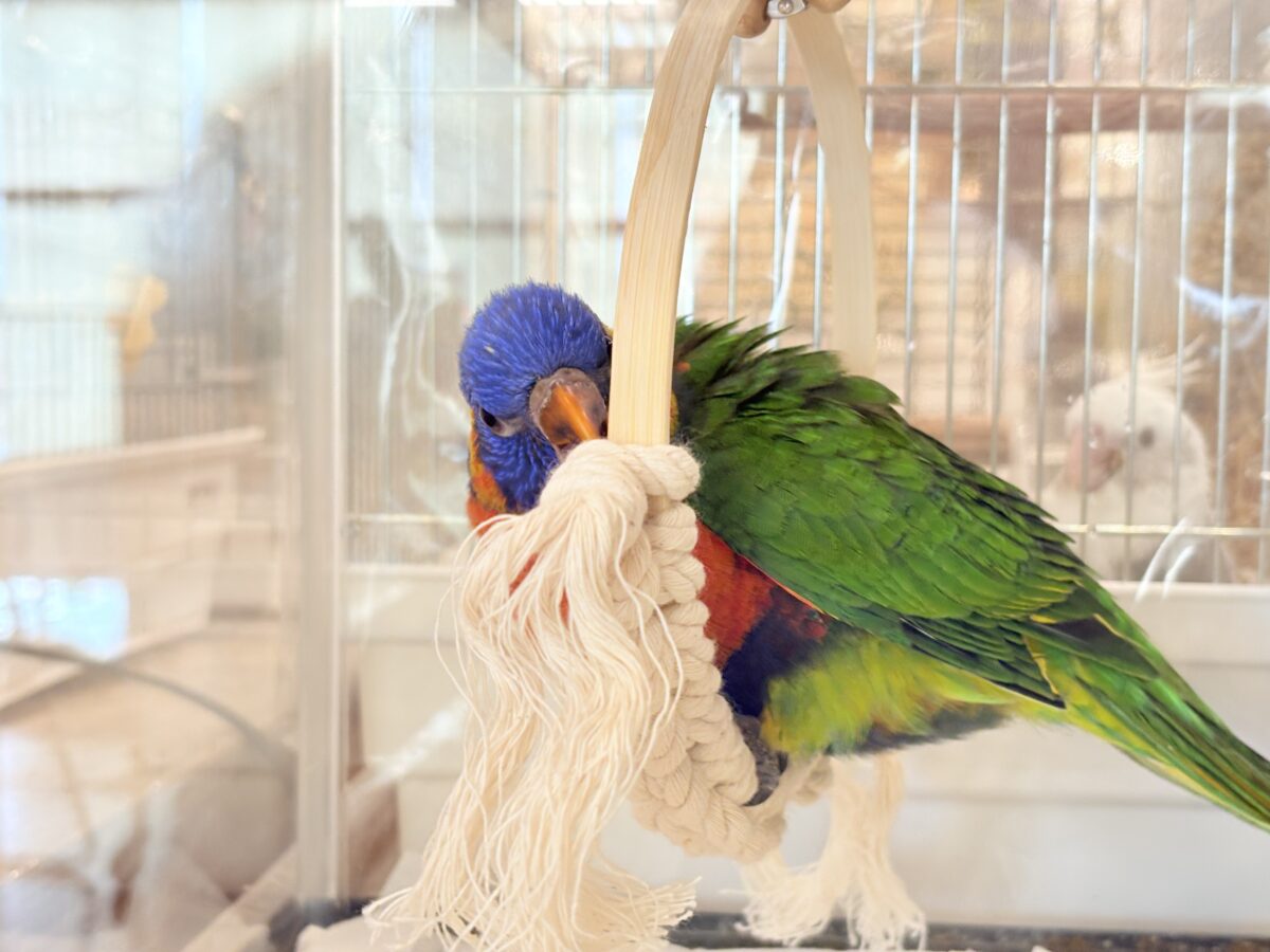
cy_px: 476
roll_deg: -0.4
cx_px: 635
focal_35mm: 52
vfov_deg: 28.0
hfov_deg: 36.8
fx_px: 1908
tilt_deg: -3.6
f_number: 1.6
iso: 64
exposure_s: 1/50
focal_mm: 5.96
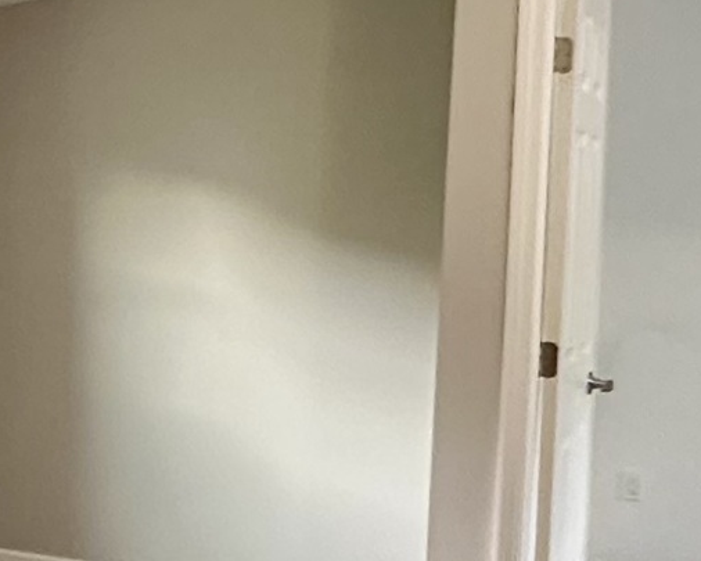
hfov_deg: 20.7
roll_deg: -1.8
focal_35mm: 83
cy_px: 229
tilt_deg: -1.1
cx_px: -236
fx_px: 1722
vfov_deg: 18.5
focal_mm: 2.22
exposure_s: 1/60
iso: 500
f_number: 2.2
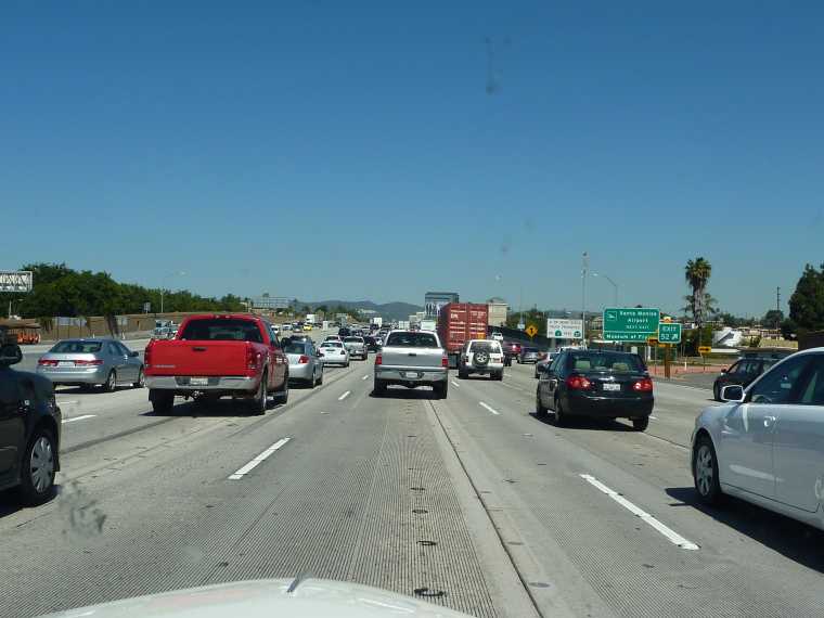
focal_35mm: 38
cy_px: 309
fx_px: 905
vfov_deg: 37.7
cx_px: 412
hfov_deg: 49.0
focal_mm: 4.4
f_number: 5.6
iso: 80
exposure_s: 1/500
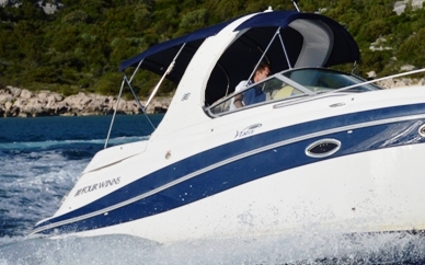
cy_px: 114
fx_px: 1563
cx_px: 361
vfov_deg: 9.7
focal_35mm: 135
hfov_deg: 15.4
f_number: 4.2
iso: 160
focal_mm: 38
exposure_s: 1/4000
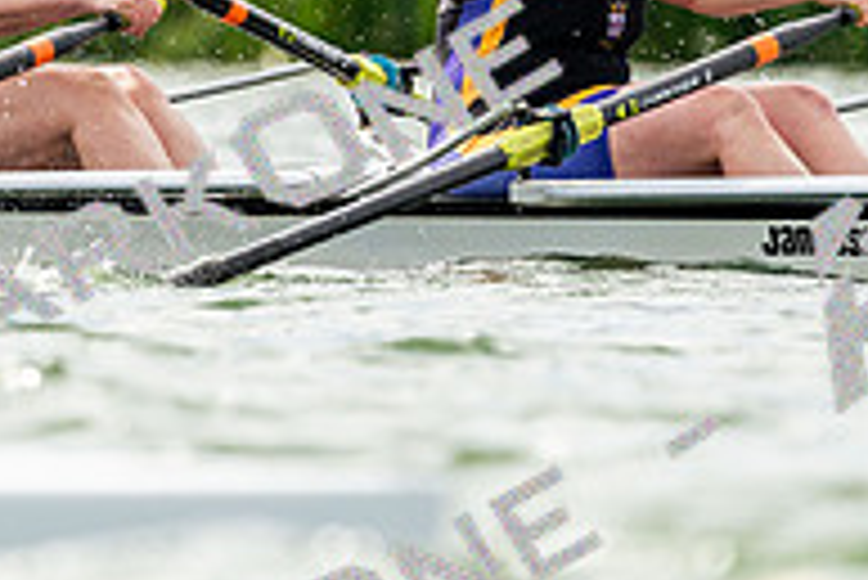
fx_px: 43552
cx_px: 427
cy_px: -16
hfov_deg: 1.1
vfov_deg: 0.8
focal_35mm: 1805
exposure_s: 1/2000
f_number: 6.3
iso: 500
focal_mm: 600
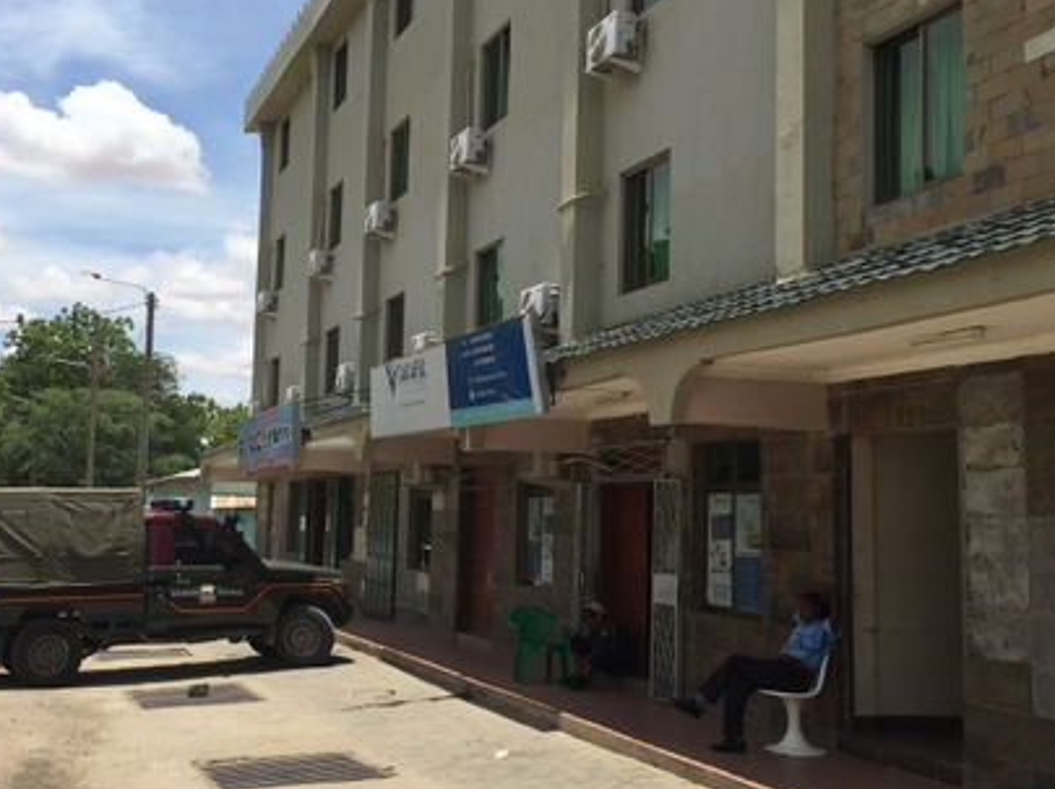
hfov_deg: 43.4
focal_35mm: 43
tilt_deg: +7.7
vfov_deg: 33.5
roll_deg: -2.5
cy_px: 367
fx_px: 1309
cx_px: 373
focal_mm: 4.15
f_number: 2.2
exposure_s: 1/2639
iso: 32
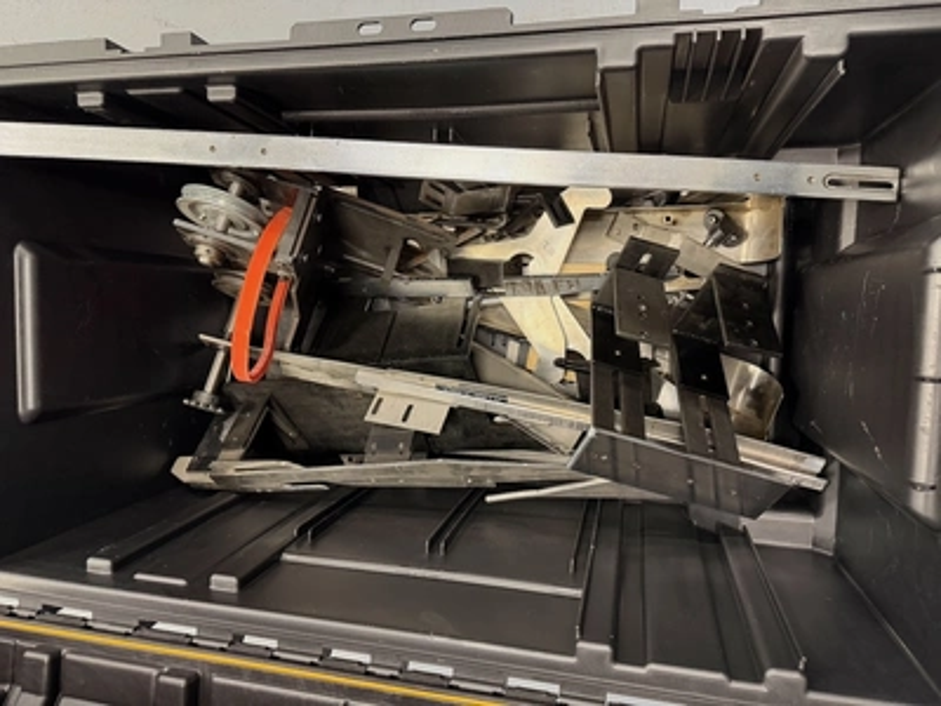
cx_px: 470
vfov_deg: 56.8
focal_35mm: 24
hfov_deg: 71.6
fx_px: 652
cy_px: 353
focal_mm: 6.76
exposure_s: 1/40
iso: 640
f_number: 1.78
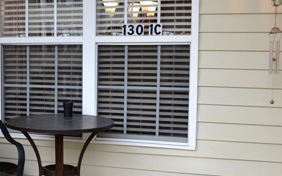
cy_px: 100
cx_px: 23
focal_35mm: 69
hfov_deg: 28.5
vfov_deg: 18.9
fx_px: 530
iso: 280
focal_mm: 24
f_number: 5.6
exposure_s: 1/125
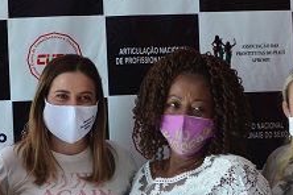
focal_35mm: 108
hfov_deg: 18.9
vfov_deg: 12.7
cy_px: 131
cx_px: 119
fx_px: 879
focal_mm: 20
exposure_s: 1/60
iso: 400
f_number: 4
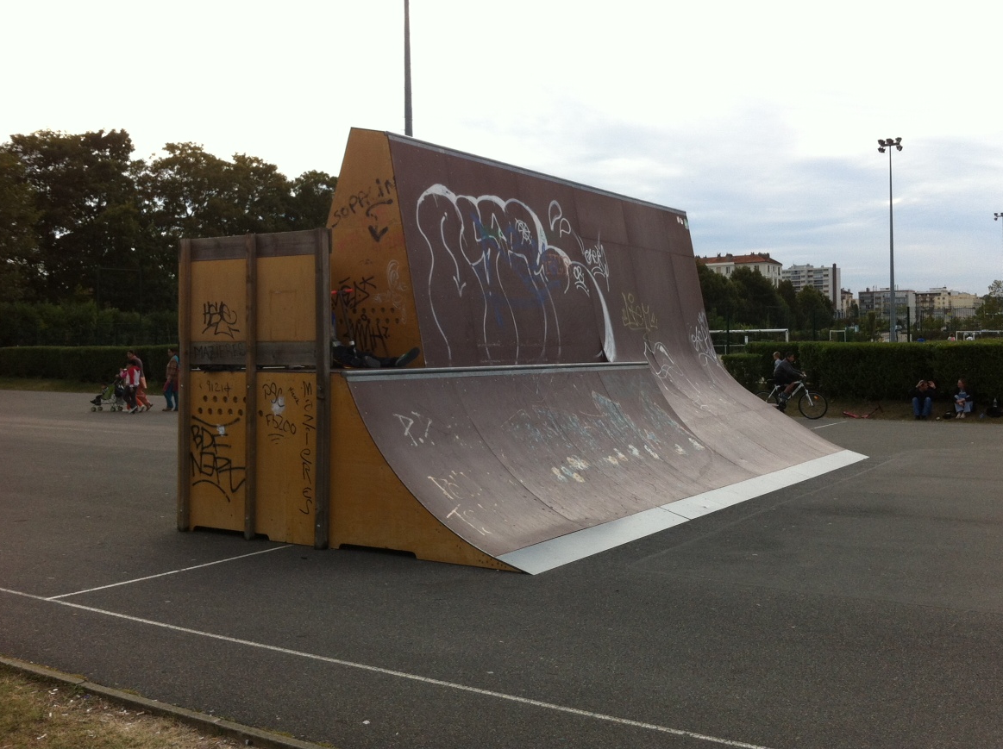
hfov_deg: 47.9
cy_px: 339
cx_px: 523
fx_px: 1129
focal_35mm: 39
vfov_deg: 36.7
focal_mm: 3.85
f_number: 2.8
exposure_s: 1/686
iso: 80
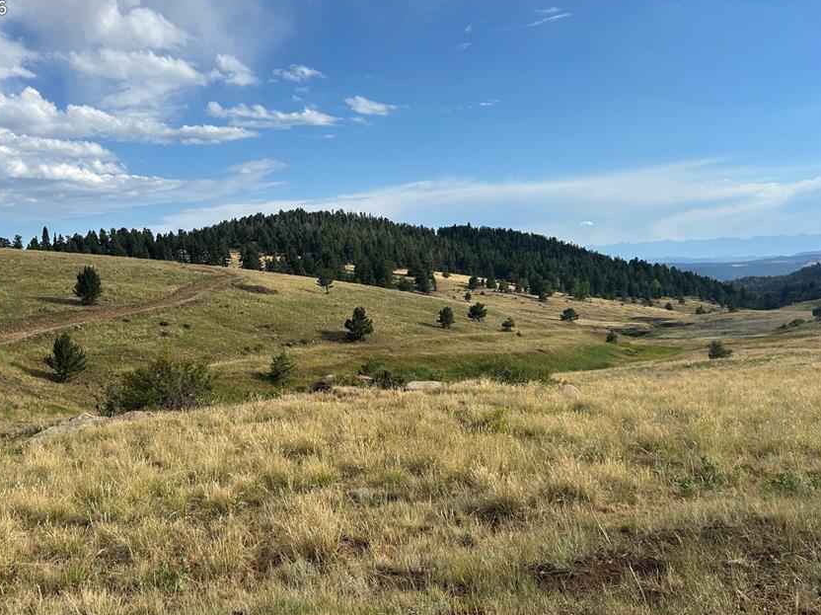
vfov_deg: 44.1
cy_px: 307
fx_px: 759
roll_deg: +1.9
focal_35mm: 32
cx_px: 322
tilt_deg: -3.8
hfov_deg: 56.3
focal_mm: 5.7
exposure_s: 1/4444
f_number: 1.5
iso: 50
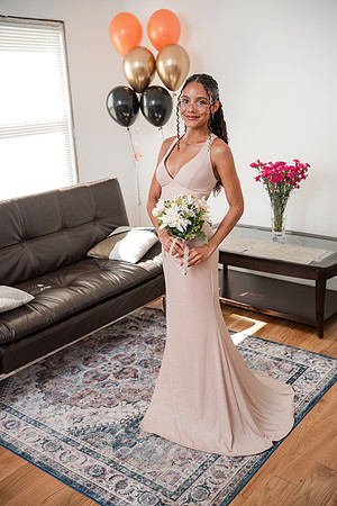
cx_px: 168
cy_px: 253
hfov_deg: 35.1
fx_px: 534
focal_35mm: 38
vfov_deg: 50.7
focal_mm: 38
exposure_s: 1/250
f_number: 3.2
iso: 1000
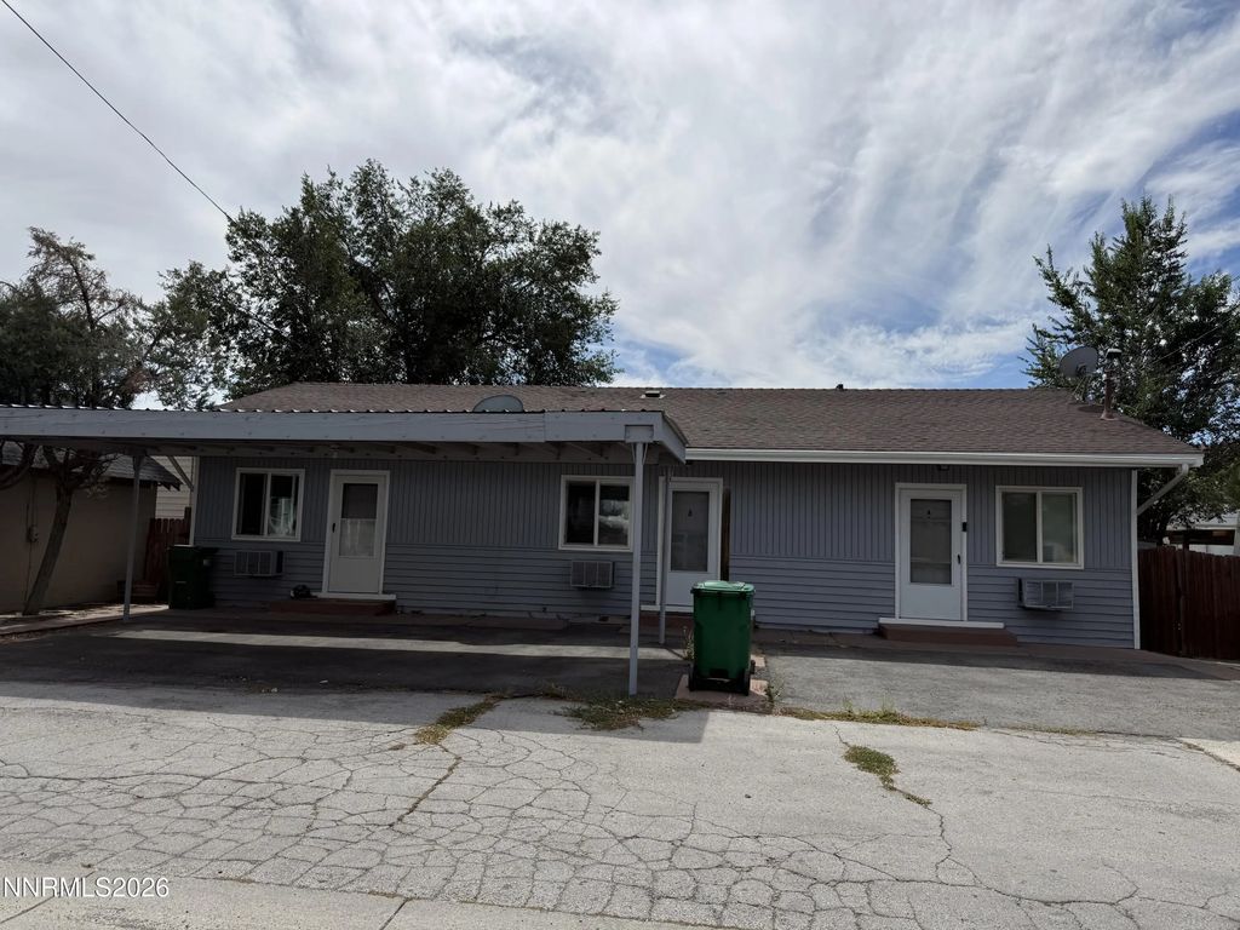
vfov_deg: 56.8
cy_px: 465
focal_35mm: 24
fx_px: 860
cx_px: 620
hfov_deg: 71.6
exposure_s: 1/9091
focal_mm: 6.76
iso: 80
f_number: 1.78
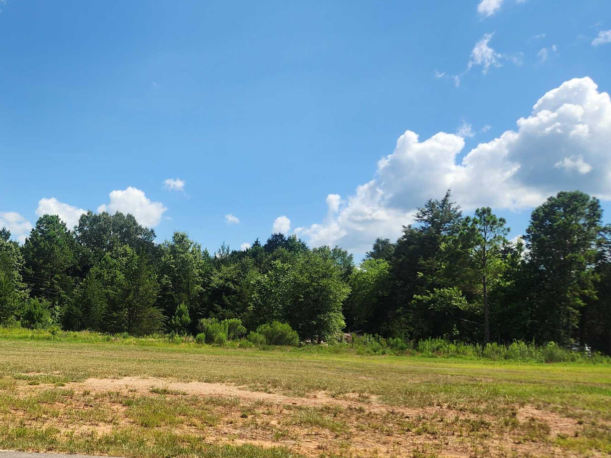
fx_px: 724
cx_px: 95
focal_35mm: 41
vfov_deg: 35.1
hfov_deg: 43.0
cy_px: 262
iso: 20
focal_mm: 5.4
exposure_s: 1/1874
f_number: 1.8
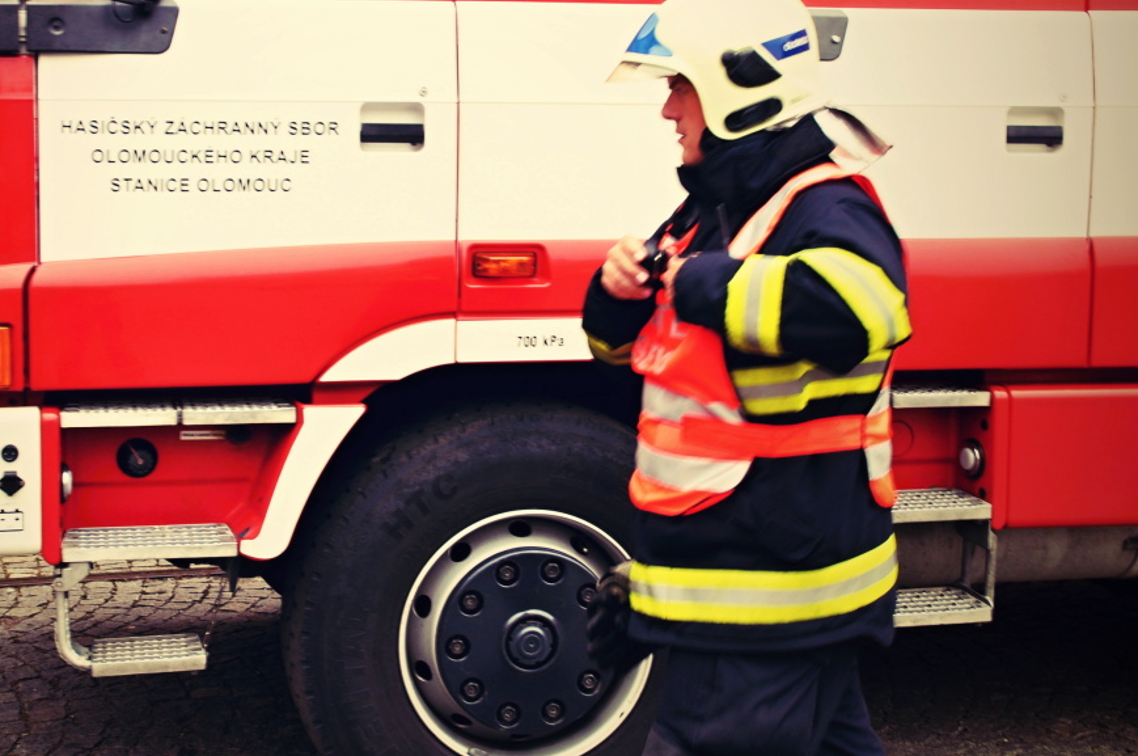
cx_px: 402
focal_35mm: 58
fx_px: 1831
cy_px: 261
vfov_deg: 23.2
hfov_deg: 34.3
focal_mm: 28
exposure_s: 1/80
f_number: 9
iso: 200
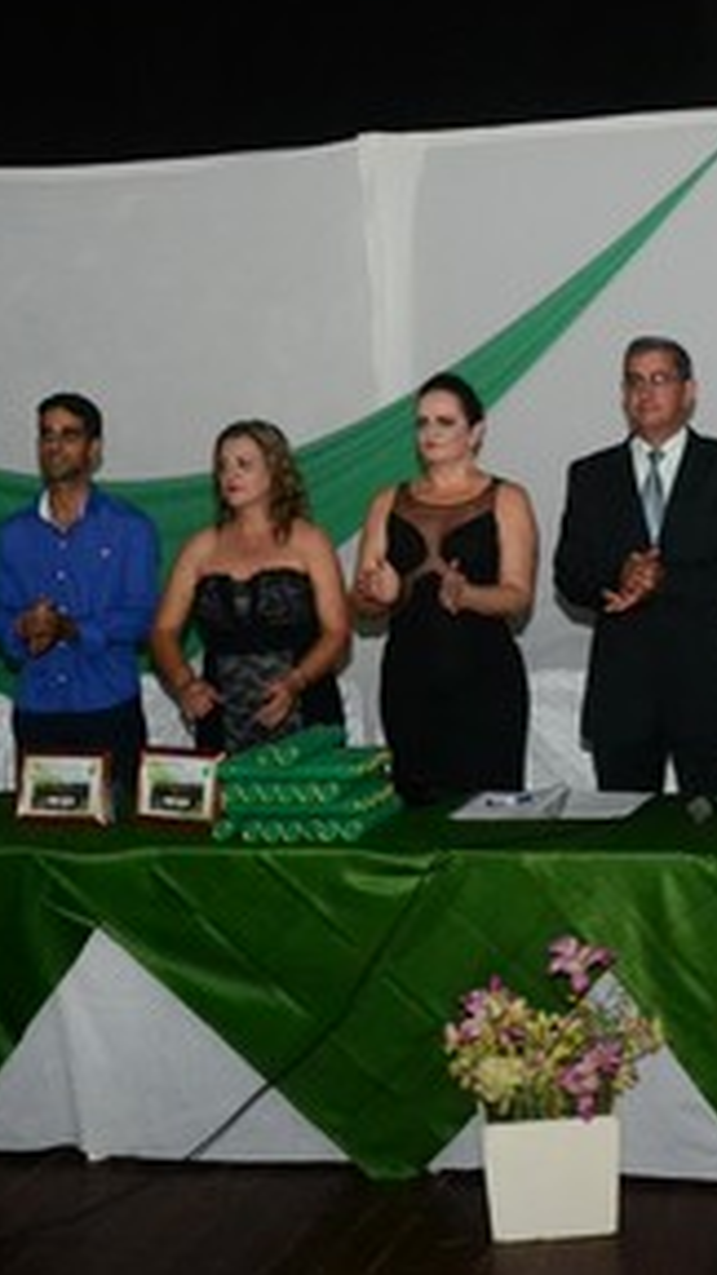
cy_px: 620
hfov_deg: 21.8
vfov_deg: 38.5
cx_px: 611
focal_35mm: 54
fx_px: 1825
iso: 3200
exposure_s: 1/80
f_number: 7.1
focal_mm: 22
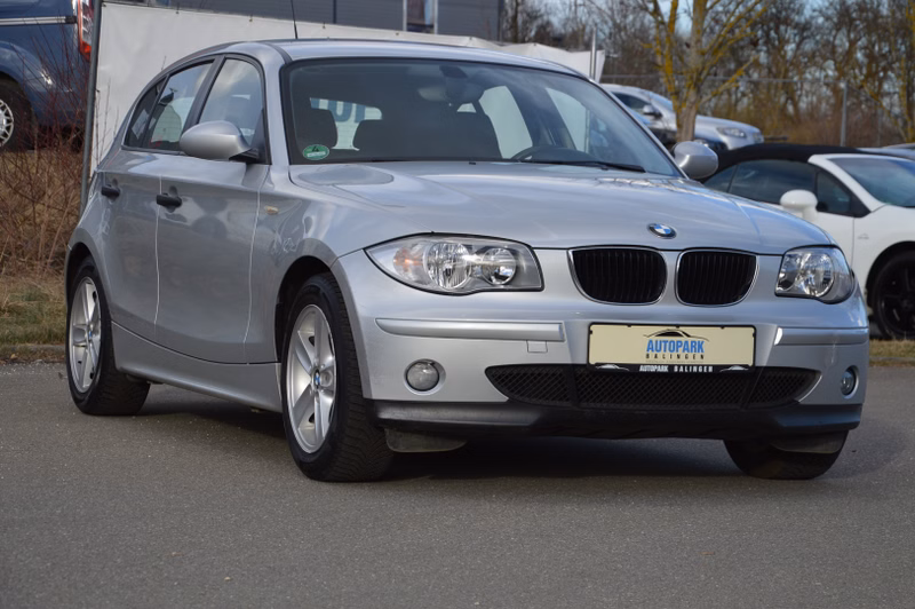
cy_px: 304
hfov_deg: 18.2
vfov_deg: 12.2
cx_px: 458
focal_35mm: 112
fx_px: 2857
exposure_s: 1/200
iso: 100
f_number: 7.1
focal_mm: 75
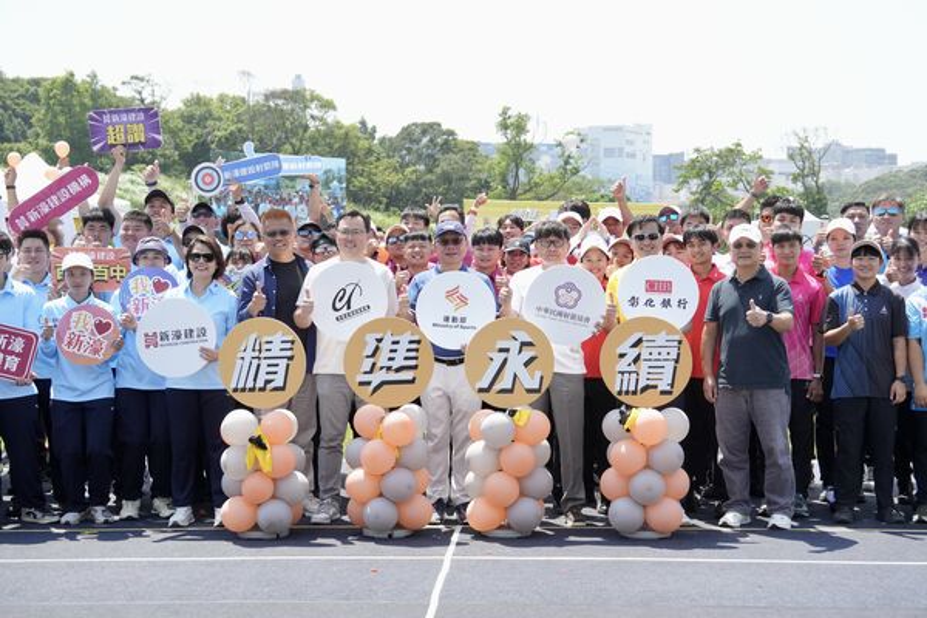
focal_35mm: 70
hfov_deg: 28.8
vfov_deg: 19.5
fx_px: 1802
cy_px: 309
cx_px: 464
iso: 2500
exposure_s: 1/2000
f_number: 8
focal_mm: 70
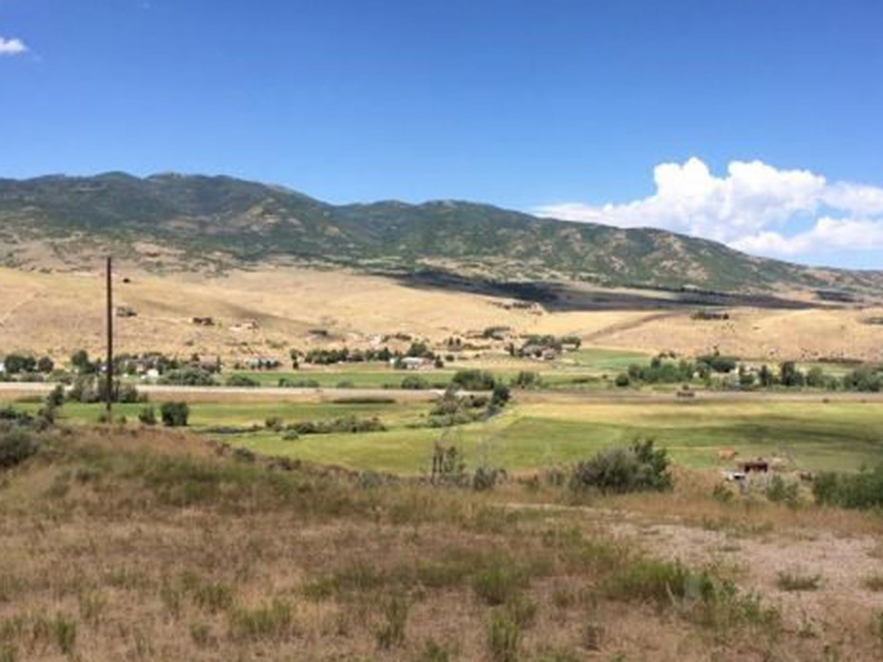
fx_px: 1020
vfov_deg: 35.9
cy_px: 379
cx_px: 521
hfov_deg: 46.6
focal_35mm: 40
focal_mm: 4.15
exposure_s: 1/1866
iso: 32
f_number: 2.2
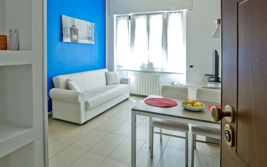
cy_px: 75
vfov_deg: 54.9
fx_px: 160
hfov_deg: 79.5
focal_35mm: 22
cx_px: 123
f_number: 6.3
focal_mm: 12
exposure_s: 1/10
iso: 400
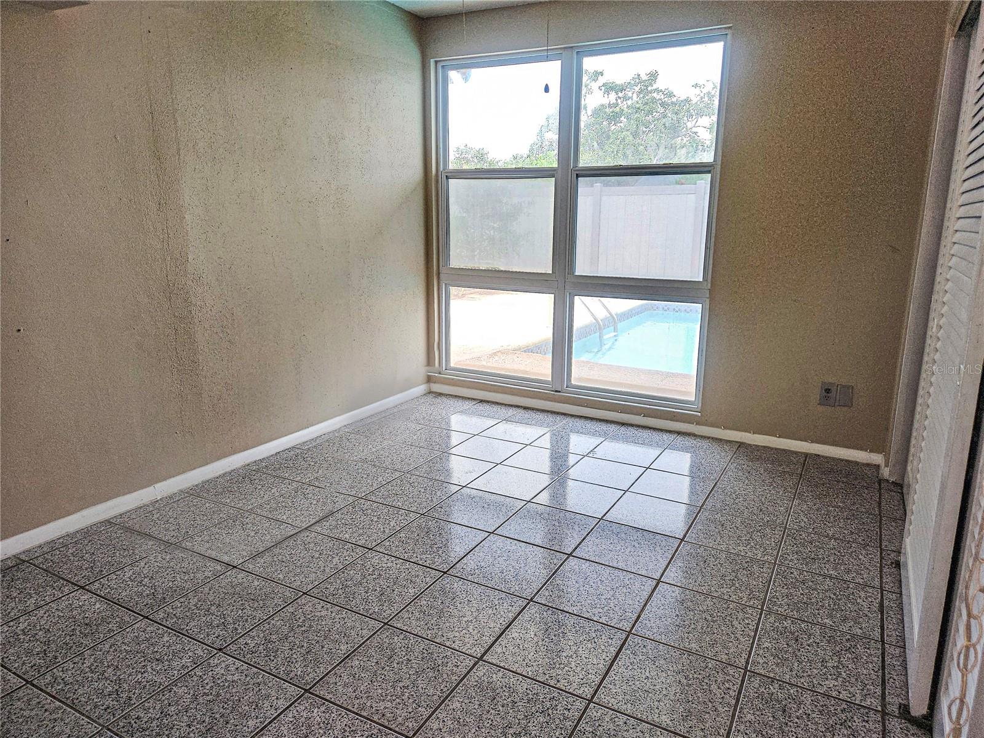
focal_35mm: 23
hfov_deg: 73.9
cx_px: 492
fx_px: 654
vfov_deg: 58.9
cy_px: 369
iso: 50
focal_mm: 5.4
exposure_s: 1/60
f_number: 1.8
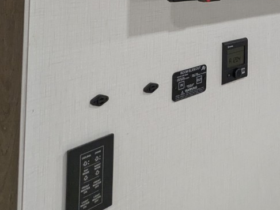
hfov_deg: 39.1
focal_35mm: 46
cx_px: 236
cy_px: -66
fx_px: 372
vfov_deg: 26.5
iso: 232
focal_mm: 2.35
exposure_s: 1/59.4
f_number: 2.2
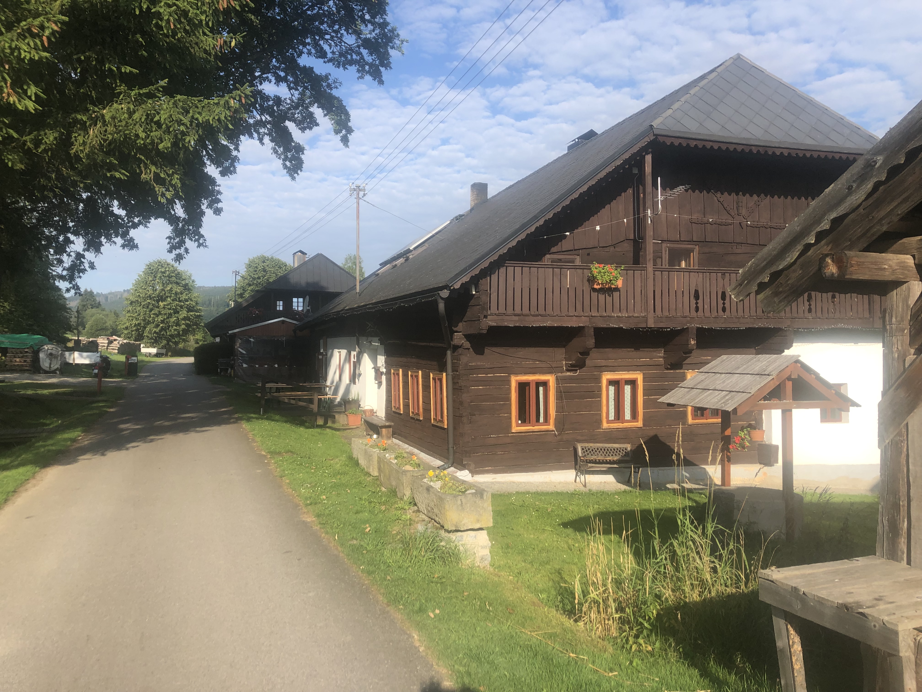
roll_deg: +0.1
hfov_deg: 63.4
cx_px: 461
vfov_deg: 49.7
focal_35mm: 28
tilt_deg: +0.9
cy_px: 346
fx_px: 746
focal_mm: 3.99
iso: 20
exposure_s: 1/1312
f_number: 1.8
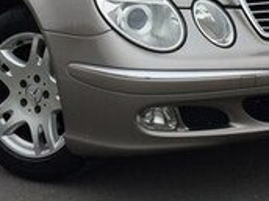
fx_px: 863
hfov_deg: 17.7
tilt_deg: -3.1
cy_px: -119
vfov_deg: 12.5
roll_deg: -1.1
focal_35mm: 111
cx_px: 183
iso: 32
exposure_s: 1/125
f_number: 2.2
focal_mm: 4.15
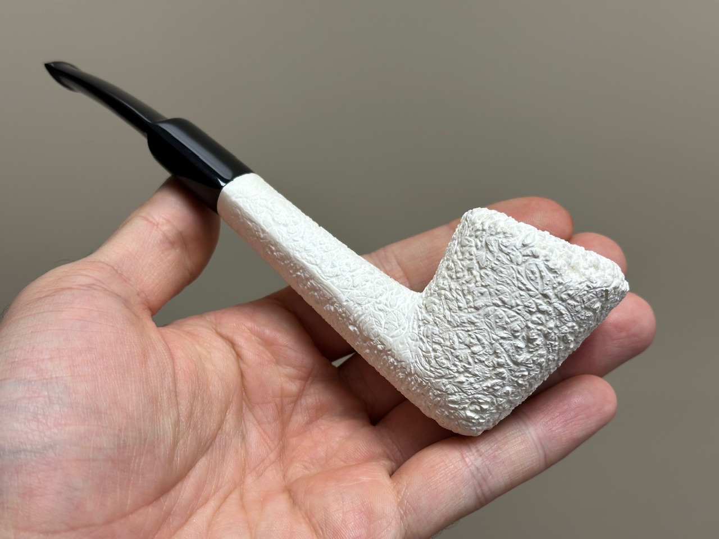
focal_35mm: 48
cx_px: 360
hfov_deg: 39.7
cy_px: 270
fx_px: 997
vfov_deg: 30.3
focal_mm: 6.86
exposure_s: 1/121
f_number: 1.78
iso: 80
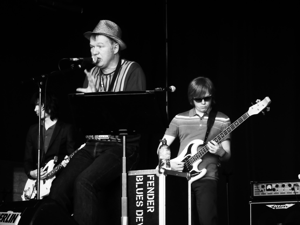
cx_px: 150
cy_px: 112
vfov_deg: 7.4
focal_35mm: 200
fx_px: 1733
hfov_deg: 9.9
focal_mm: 35
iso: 400
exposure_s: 1/90
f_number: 5.9
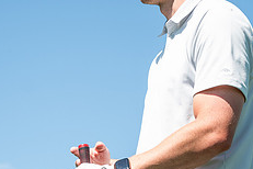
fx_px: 1405
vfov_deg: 6.9
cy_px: 83
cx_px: 103
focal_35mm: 200
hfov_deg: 10.3
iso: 200
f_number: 4
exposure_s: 1/1250
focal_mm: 70
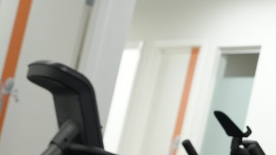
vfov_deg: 7.0
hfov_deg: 11.2
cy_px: 156
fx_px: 1259
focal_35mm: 172
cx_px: 575
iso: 1600
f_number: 4
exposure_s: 1/160
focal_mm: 35
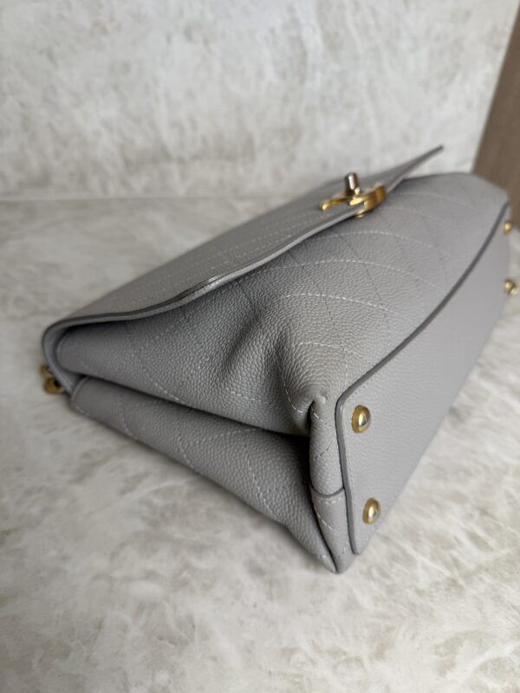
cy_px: 346
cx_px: 260
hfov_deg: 56.8
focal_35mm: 24
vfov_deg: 71.6
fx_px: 481
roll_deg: -5.1
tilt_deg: -36.5
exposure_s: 1/120
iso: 64
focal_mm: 6.76
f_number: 1.78
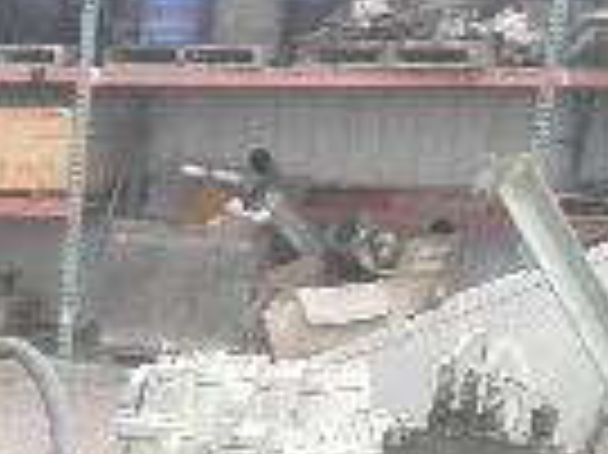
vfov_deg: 9.9
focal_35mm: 133
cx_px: -518
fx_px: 2334
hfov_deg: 13.2
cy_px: 1052
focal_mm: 5
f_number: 3
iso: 64
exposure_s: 1/60
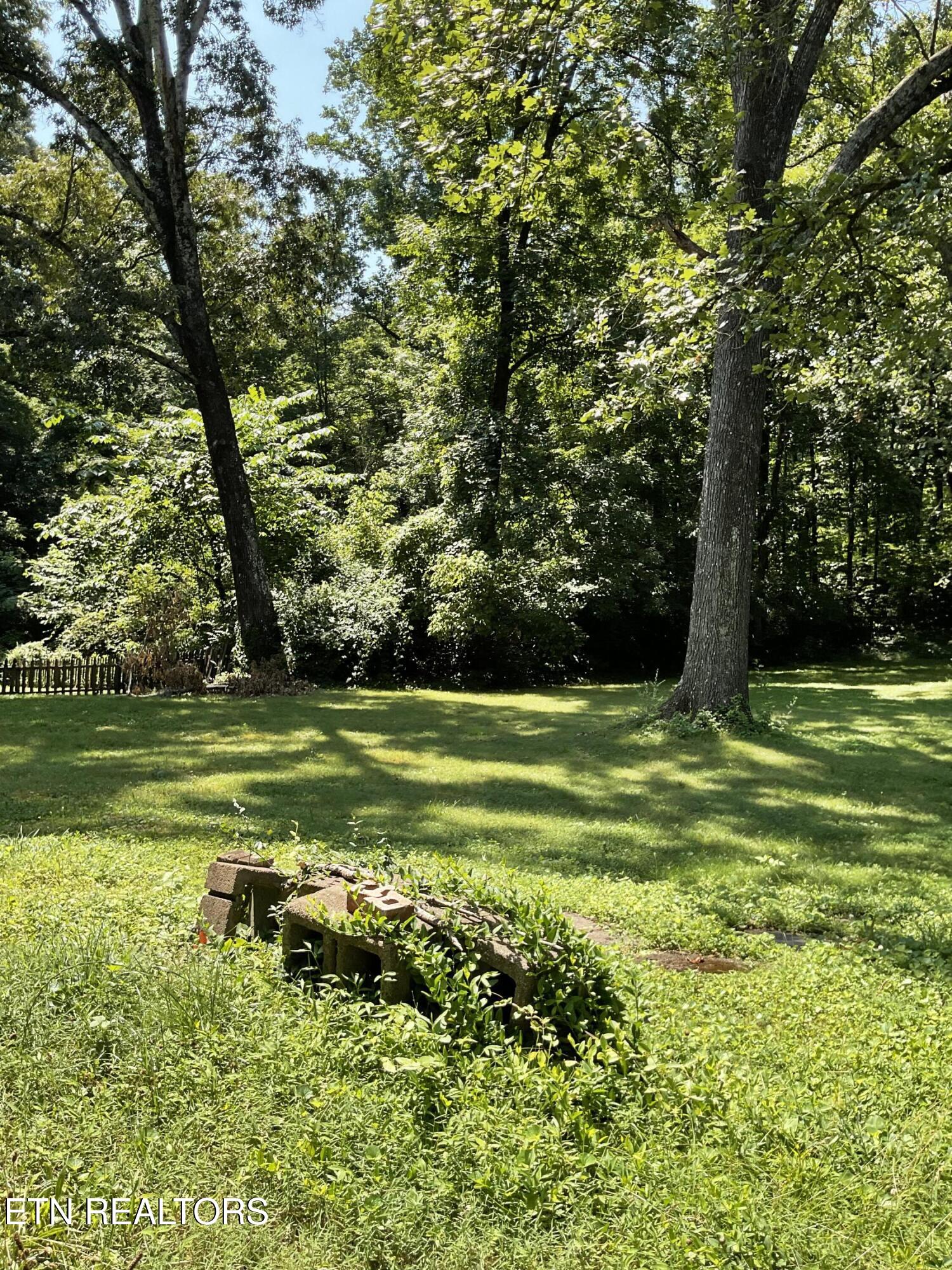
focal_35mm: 29
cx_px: 476
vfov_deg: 61.7
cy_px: 635
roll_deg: +1.9
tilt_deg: -11.0
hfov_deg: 48.2
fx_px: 1063
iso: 16
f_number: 1.8
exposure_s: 1/412
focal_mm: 3
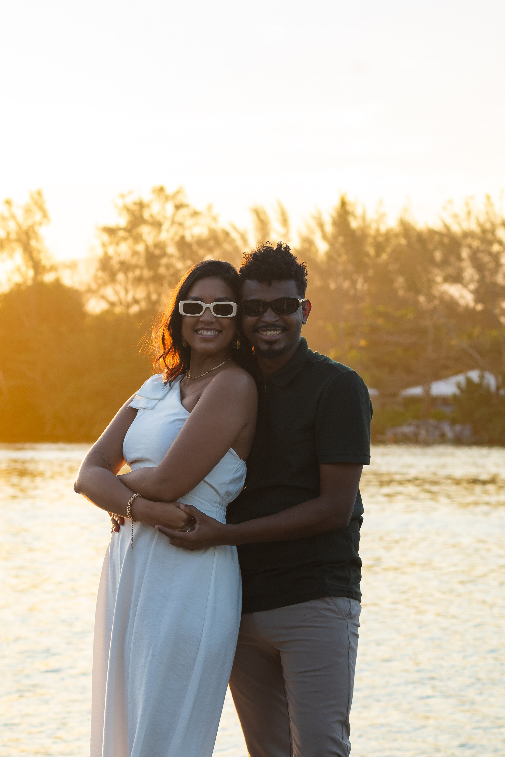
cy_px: 378
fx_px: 2683
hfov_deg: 10.8
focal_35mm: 128
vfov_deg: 16.1
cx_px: 252
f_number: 5.6
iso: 250
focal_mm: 85
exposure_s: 1/250
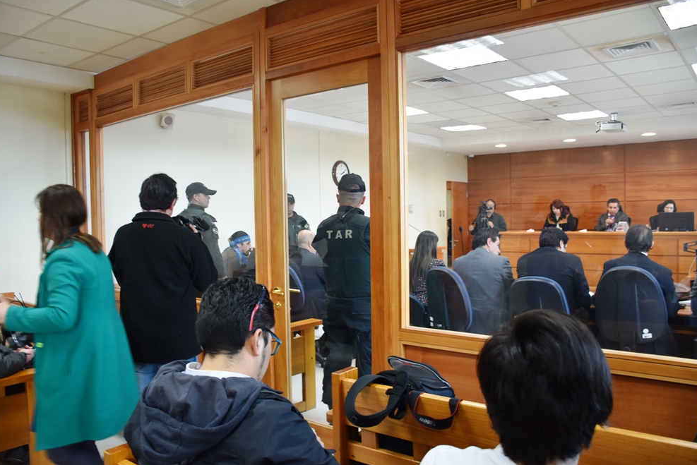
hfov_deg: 65.4
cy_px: 239
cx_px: 341
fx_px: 542
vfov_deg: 46.4
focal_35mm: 28
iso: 640
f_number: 4
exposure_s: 1/60
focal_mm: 18
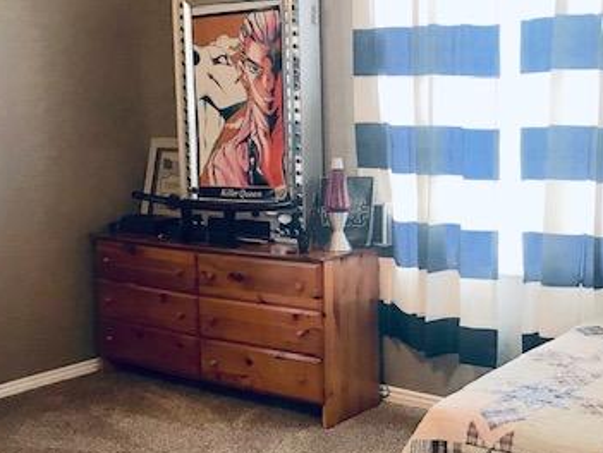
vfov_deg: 28.6
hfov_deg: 37.1
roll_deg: +1.4
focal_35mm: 51
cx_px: 392
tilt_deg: -6.1
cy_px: 216
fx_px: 889
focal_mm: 3.99
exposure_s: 1/15
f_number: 1.8
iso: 50
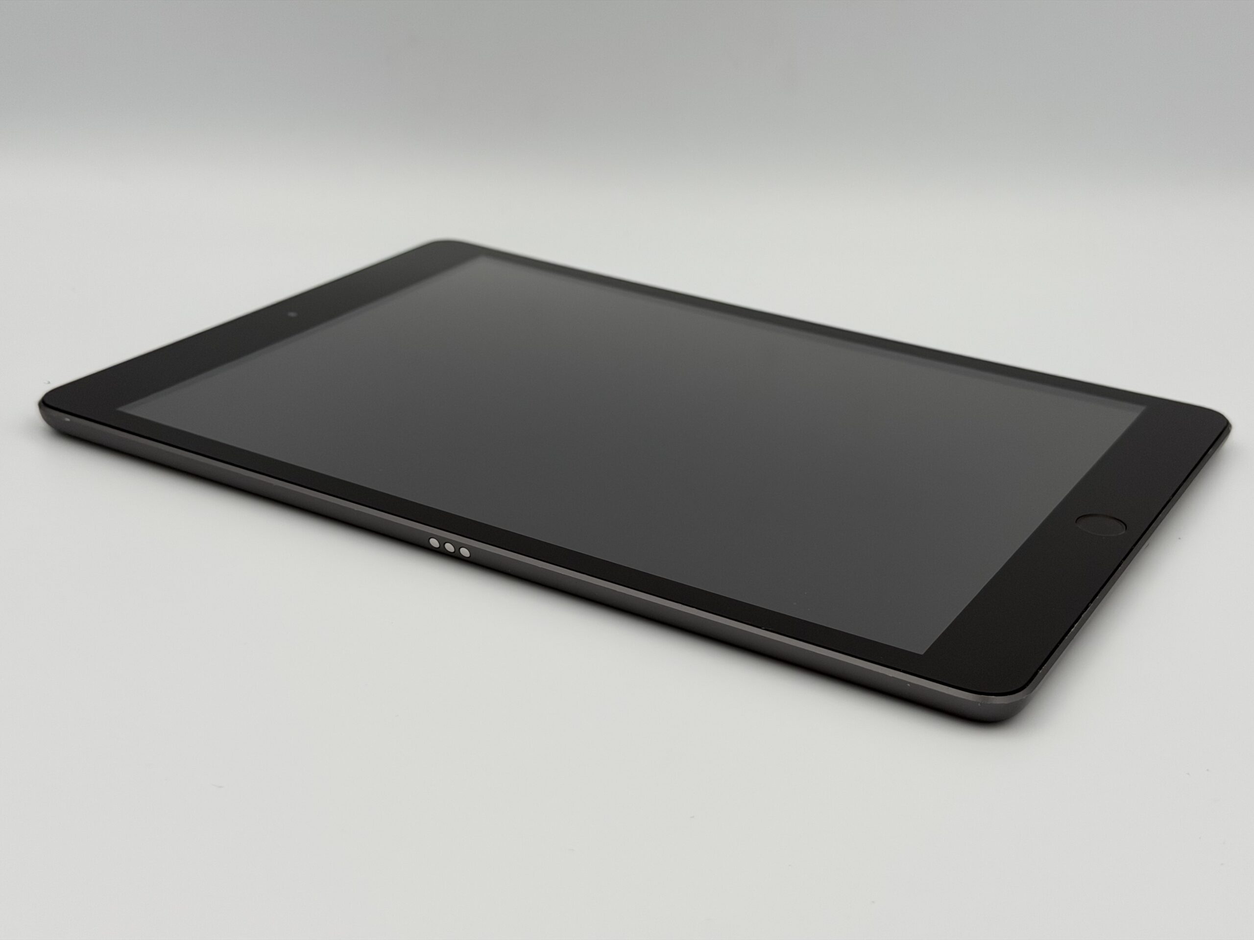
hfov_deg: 39.7
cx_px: 627
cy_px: 470
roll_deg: -2.3
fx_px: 1739
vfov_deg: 30.3
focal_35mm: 48
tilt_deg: -23.7
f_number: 1.78
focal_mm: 6.76
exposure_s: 1/802
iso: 64
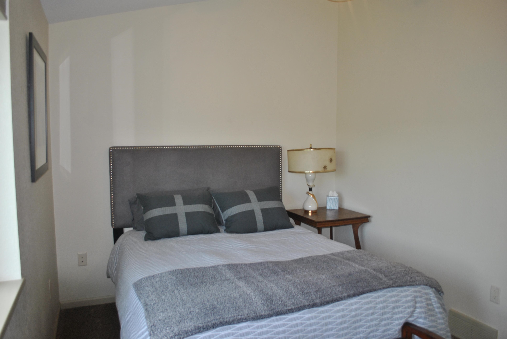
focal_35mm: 27
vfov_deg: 48.0
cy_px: 170
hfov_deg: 67.3
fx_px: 381
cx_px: 254
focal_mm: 18
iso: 200
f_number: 3.5
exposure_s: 1/60
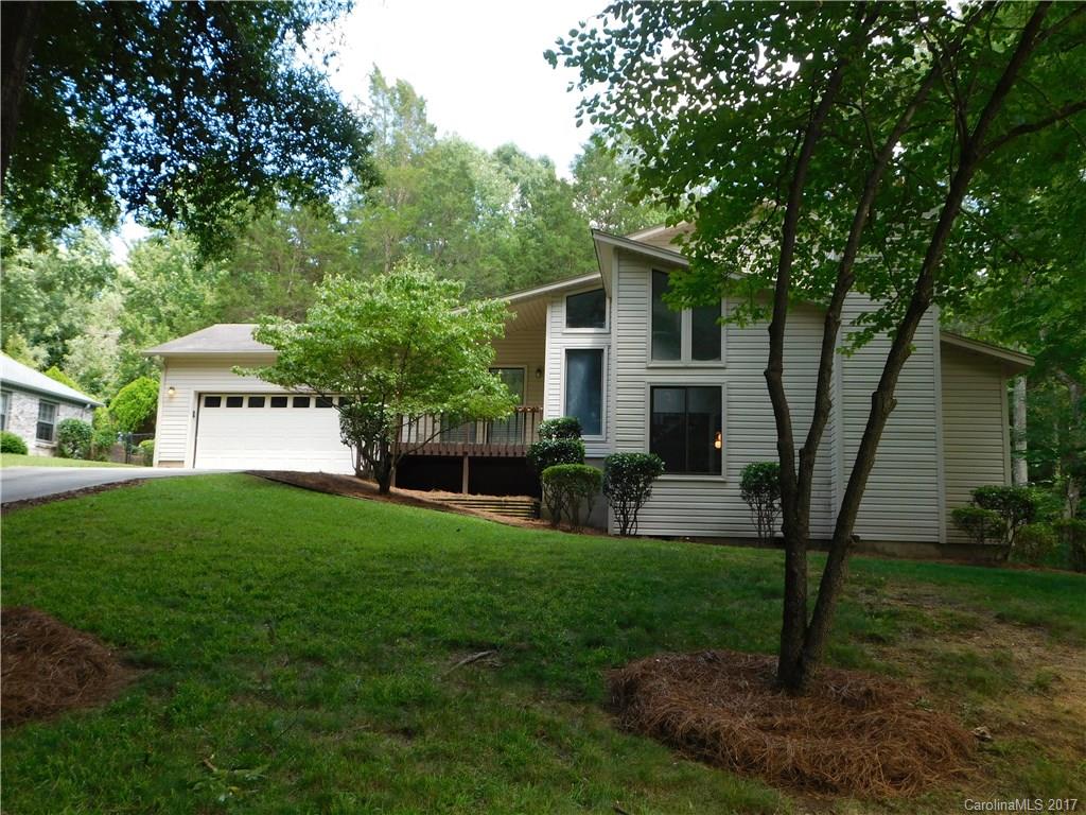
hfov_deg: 60.0
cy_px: 408
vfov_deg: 46.8
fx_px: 941
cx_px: 543
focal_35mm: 30
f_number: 3.2
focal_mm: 5.3
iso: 125
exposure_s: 1/200
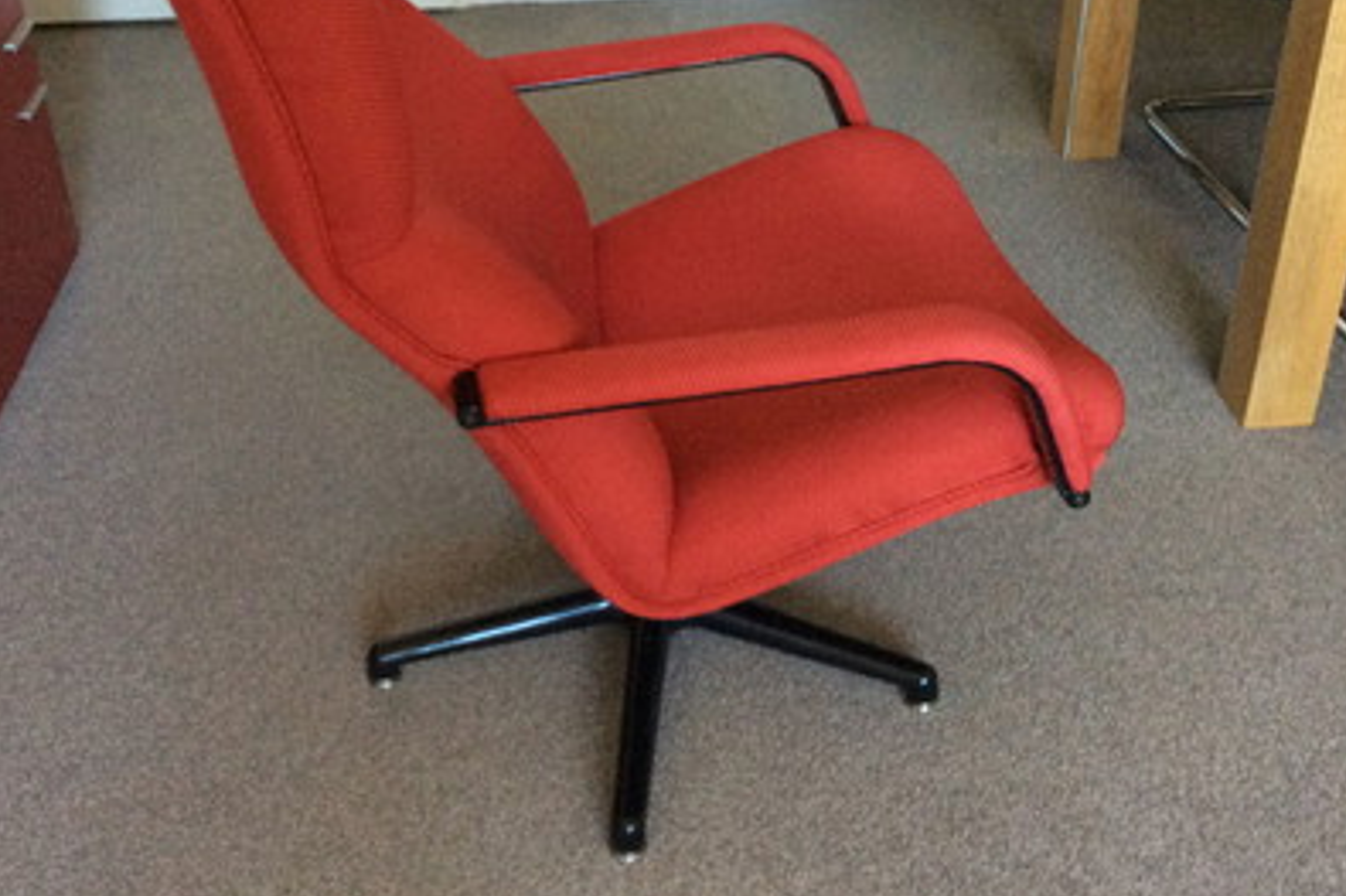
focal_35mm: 43
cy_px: 313
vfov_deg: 31.0
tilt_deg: -32.3
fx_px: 1607
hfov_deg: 45.4
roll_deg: +2.8
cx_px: 646
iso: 250
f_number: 2.4
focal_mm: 3.3
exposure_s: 1/25
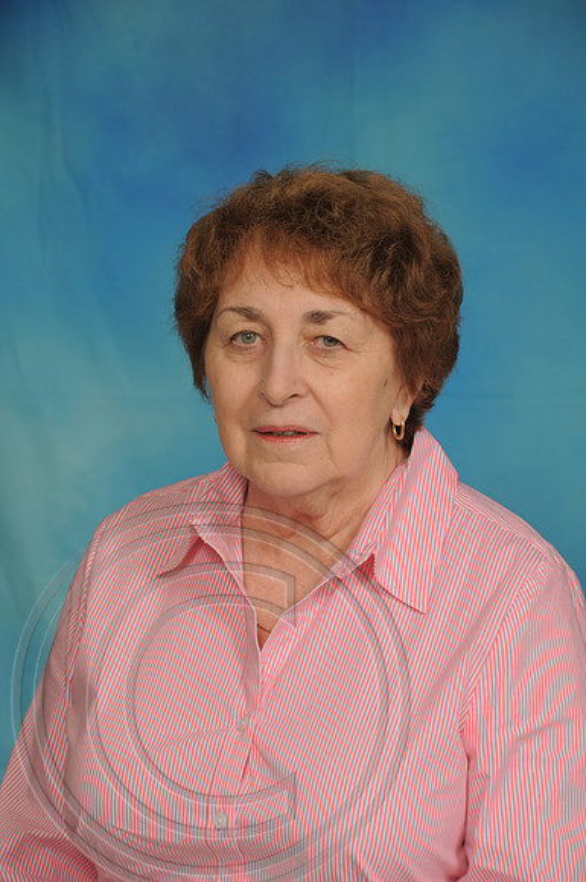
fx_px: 3306
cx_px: 293
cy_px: 441
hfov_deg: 10.1
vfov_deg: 15.2
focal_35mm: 135
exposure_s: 1/125
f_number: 6.3
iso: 200
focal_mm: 90
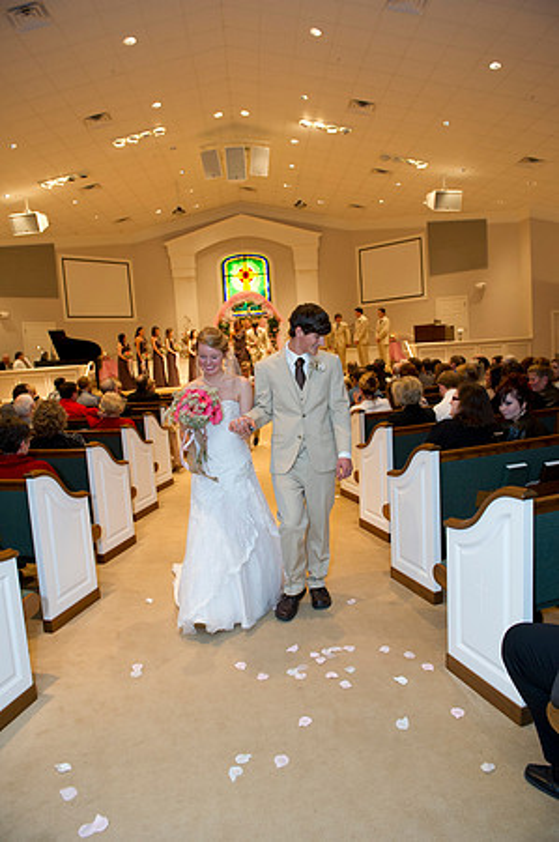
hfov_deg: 53.0
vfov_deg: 73.8
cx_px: 280
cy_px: 421
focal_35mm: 24
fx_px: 560
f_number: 4.5
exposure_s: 1/125
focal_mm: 24
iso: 1600
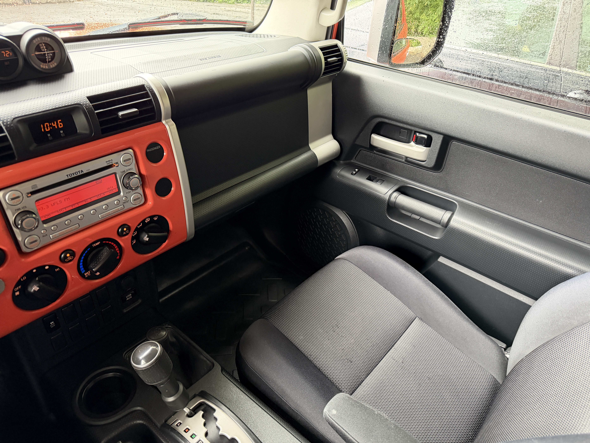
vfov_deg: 56.8
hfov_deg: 71.6
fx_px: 409
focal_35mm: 24
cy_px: 222
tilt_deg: -30.1
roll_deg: +1.4
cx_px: 295
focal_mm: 6.76
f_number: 1.78
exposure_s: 1/60
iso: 500
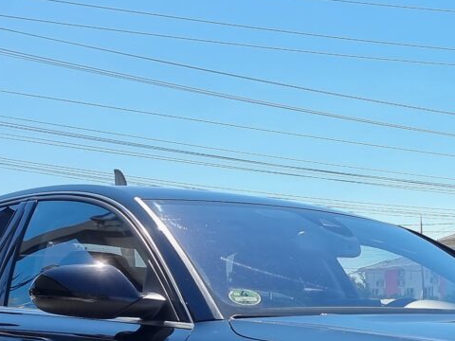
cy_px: 365
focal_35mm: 80
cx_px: 418
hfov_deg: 23.7
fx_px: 1052
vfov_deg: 17.8
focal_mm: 6.7
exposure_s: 1/646
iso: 50
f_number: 1.8
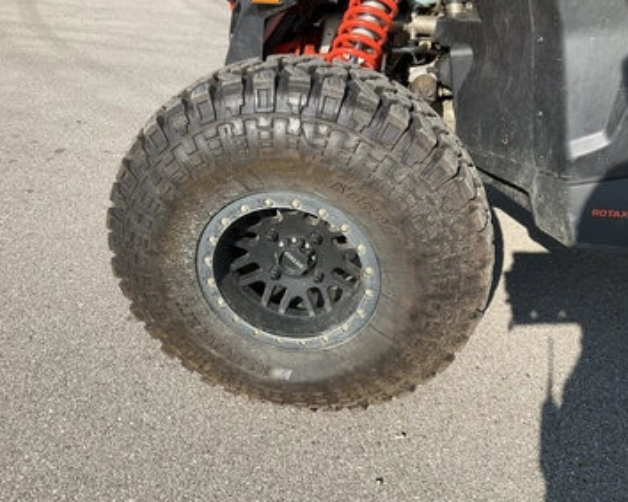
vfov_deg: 45.8
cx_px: 310
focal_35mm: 32
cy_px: 247
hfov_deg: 55.7
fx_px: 595
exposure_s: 1/944
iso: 25
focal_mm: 3
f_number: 1.8
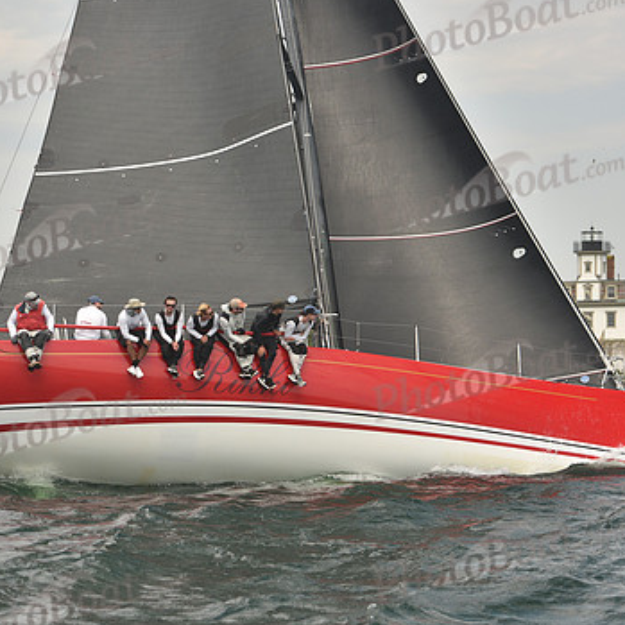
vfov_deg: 15.4
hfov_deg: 15.4
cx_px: 281
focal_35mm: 113
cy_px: 307
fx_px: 2308
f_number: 5
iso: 250
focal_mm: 80
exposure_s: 1/640
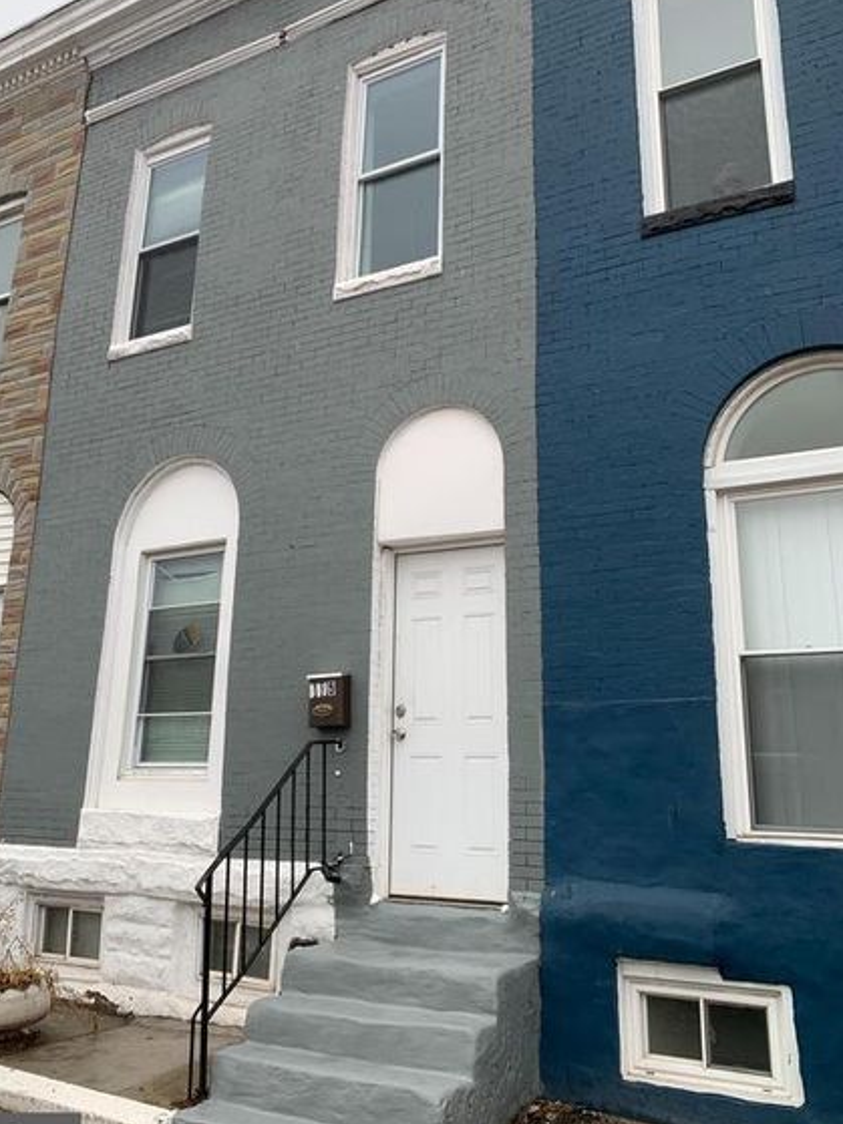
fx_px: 1007
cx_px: 366
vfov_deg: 58.3
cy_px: 514
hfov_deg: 45.3
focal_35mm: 31
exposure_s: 1/321
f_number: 1.8
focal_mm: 4.25
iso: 25
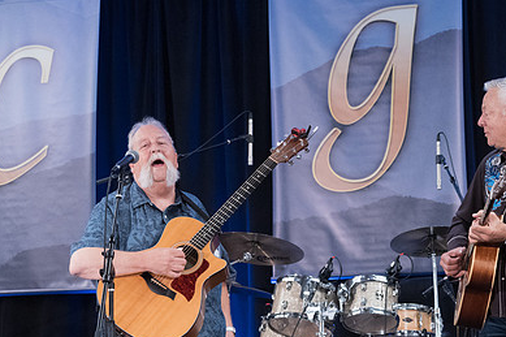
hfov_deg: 20.4
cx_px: 330
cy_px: 241
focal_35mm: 100
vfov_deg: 13.6
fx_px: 1405
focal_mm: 67
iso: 10000
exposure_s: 1/250
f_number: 5
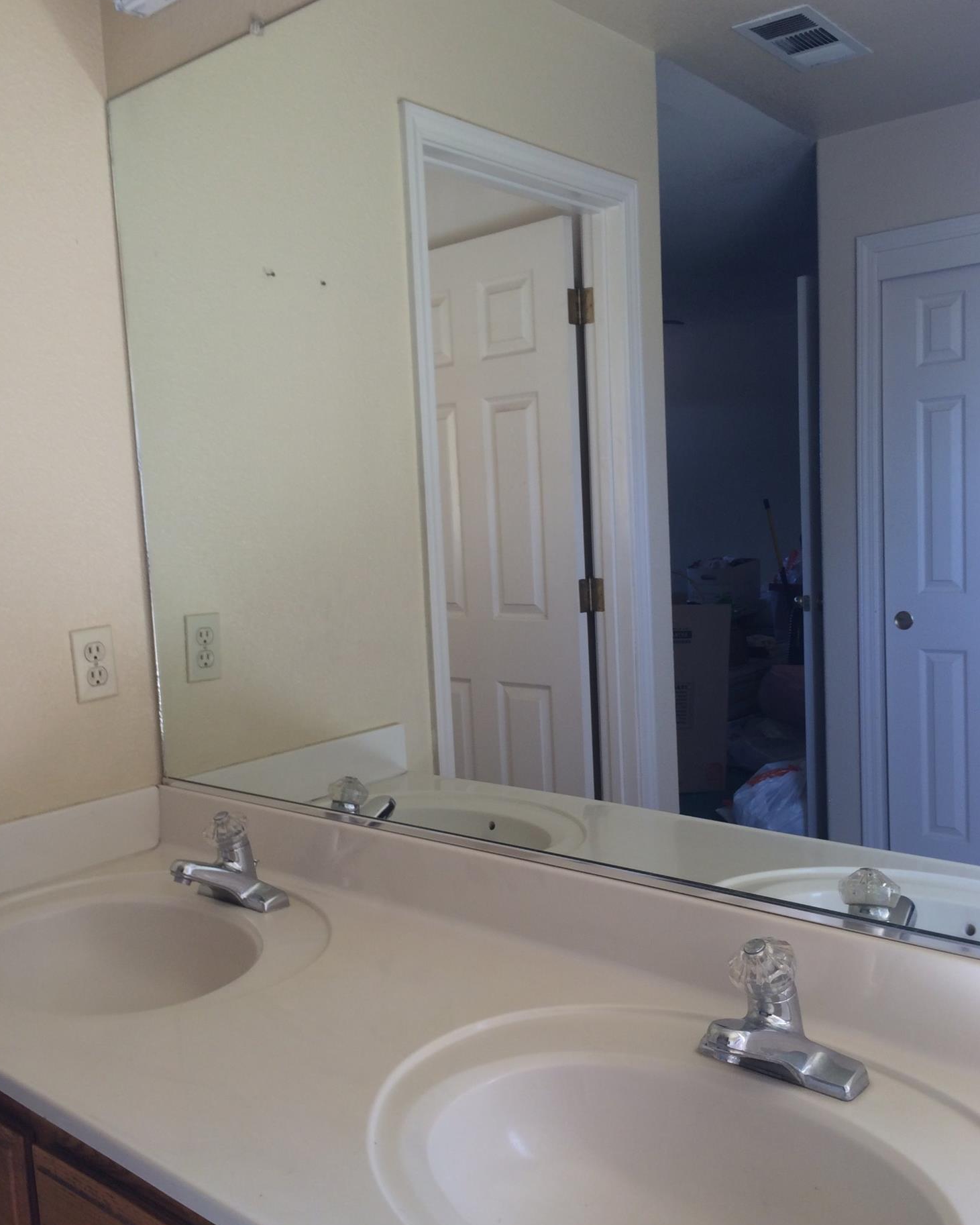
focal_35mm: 31
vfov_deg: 57.2
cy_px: 639
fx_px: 1124
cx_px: 497
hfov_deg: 47.1
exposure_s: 1/60
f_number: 2.2
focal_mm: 4.15
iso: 50
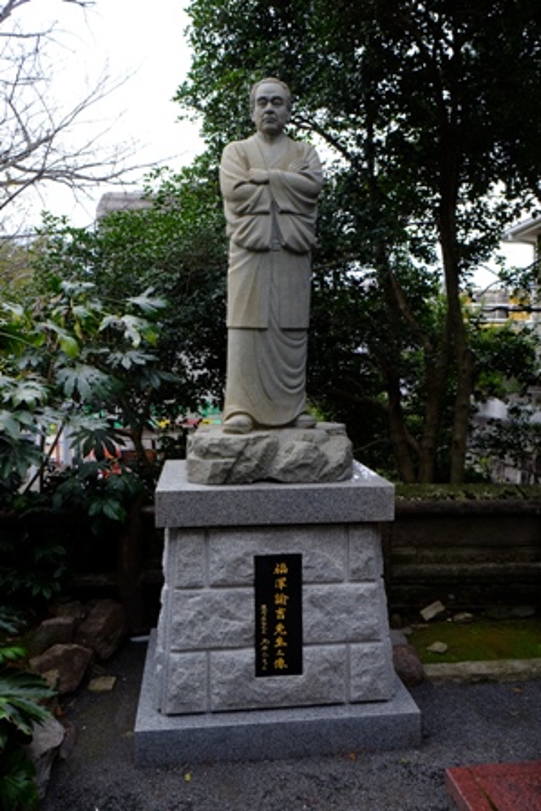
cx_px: 270
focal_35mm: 27
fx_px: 608
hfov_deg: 48.0
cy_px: 406
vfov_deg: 67.4
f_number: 5.6
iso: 400
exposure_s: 1/85
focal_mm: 18
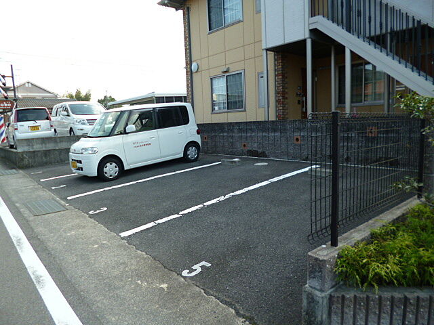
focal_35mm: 24
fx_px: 301
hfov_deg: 71.6
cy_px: 162
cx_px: 217
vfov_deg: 56.8
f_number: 2.5
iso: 100
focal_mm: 4.3
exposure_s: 1/400
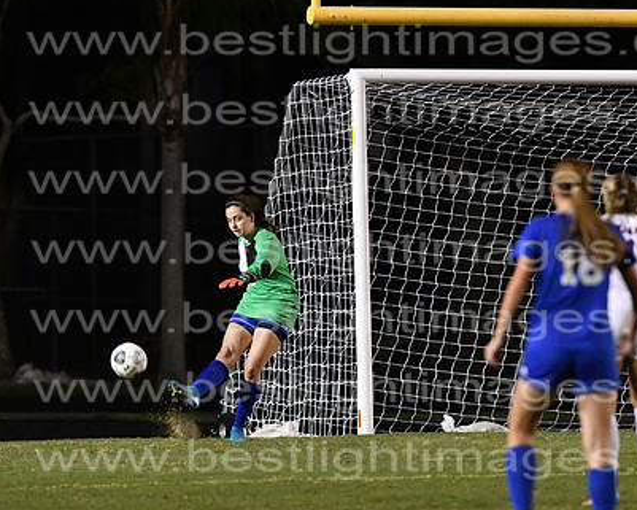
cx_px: 394
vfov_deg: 2.5
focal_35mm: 611
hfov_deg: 3.2
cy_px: 287
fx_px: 11522
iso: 10000
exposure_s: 1/640
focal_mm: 300
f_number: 3.5
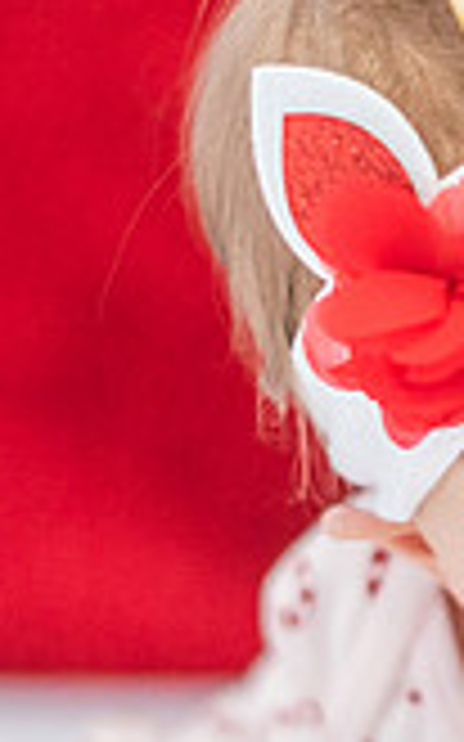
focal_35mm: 207
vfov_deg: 10.1
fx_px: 4192
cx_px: 663
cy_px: 531
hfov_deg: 6.3
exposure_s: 1/250
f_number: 2
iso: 500
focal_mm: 50
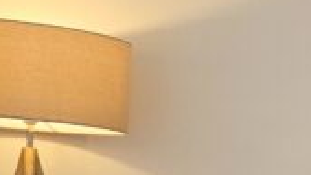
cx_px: 919
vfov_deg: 7.5
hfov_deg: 10.2
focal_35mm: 158
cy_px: 300
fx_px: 1303
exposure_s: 1/100
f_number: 1.7
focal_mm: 6.3
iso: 80
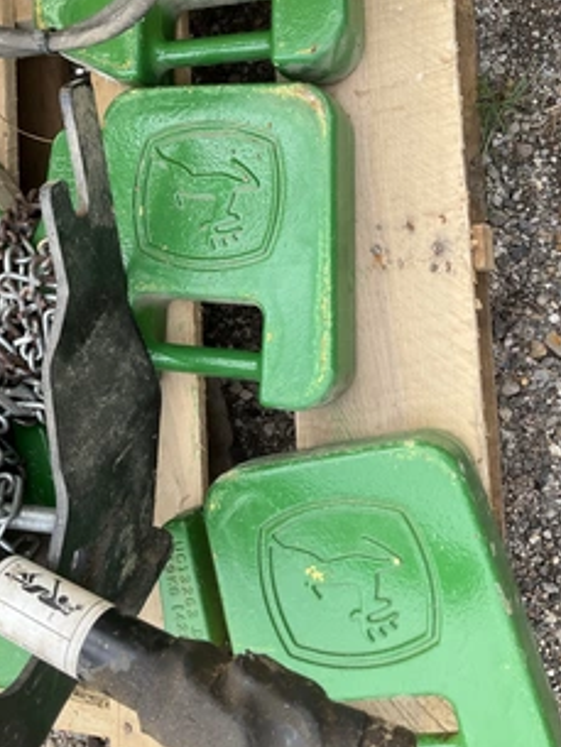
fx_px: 821
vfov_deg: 48.4
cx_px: 208
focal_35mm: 38
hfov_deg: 37.5
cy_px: 269
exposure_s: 1/486
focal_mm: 3
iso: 25
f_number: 1.8
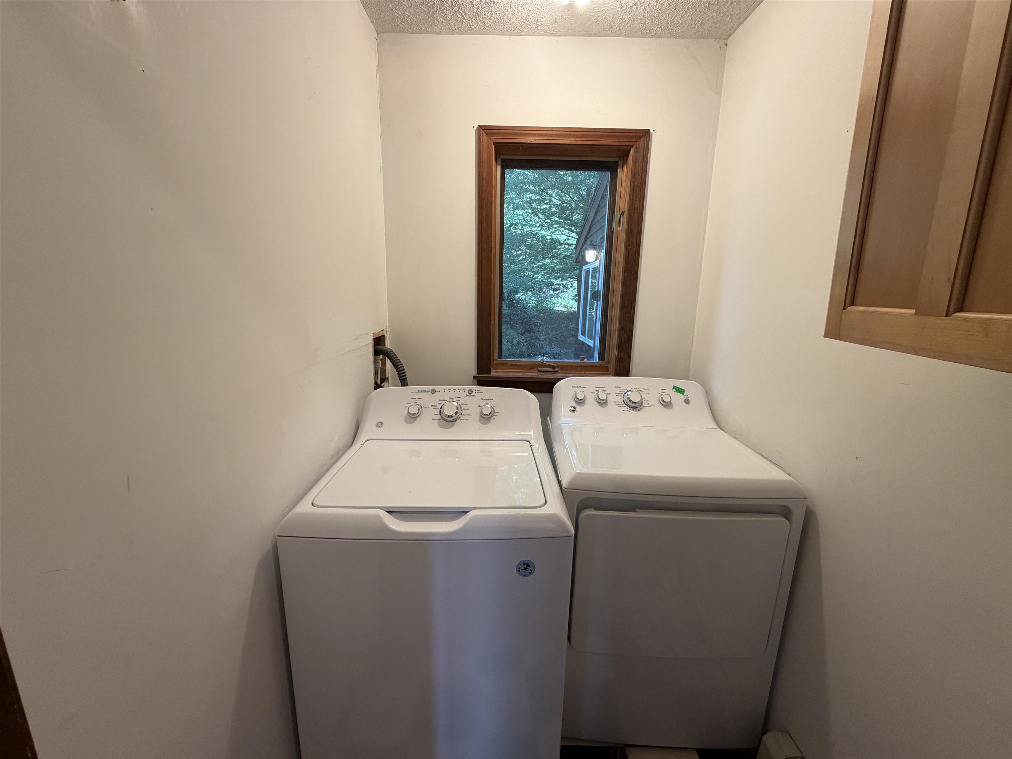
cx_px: 506
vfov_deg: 85.7
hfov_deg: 102.1
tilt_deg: -12.2
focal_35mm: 14
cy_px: 380
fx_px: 409
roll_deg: -1.1
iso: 250
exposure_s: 1/120
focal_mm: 2.22
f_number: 2.2
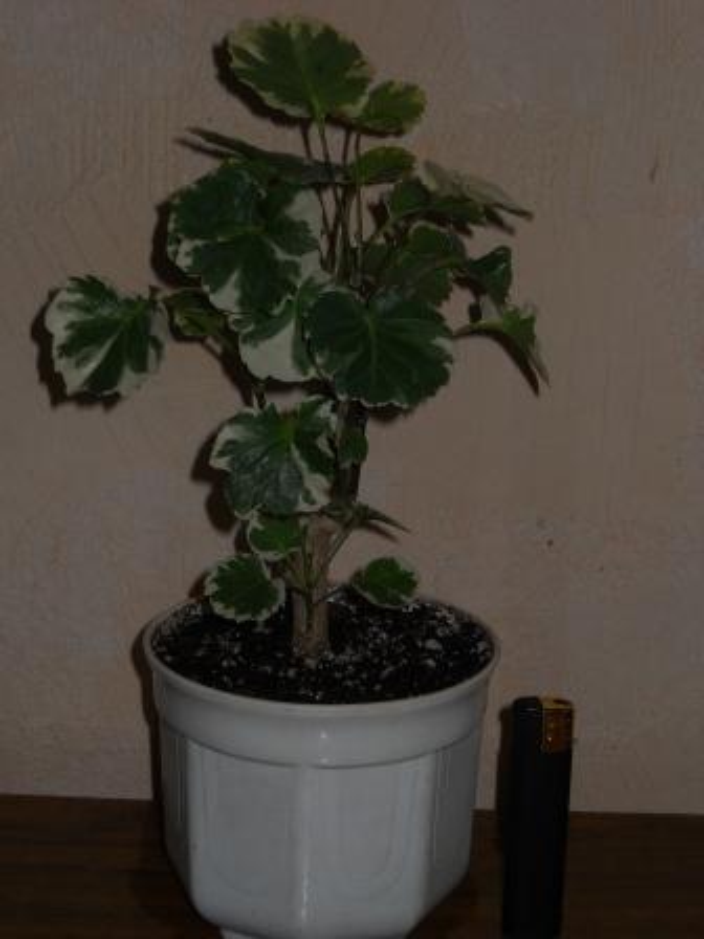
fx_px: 2088
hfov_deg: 19.1
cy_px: 470
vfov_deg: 25.3
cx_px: 352
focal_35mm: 77
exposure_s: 1/60
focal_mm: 12.71
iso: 80
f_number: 4.4
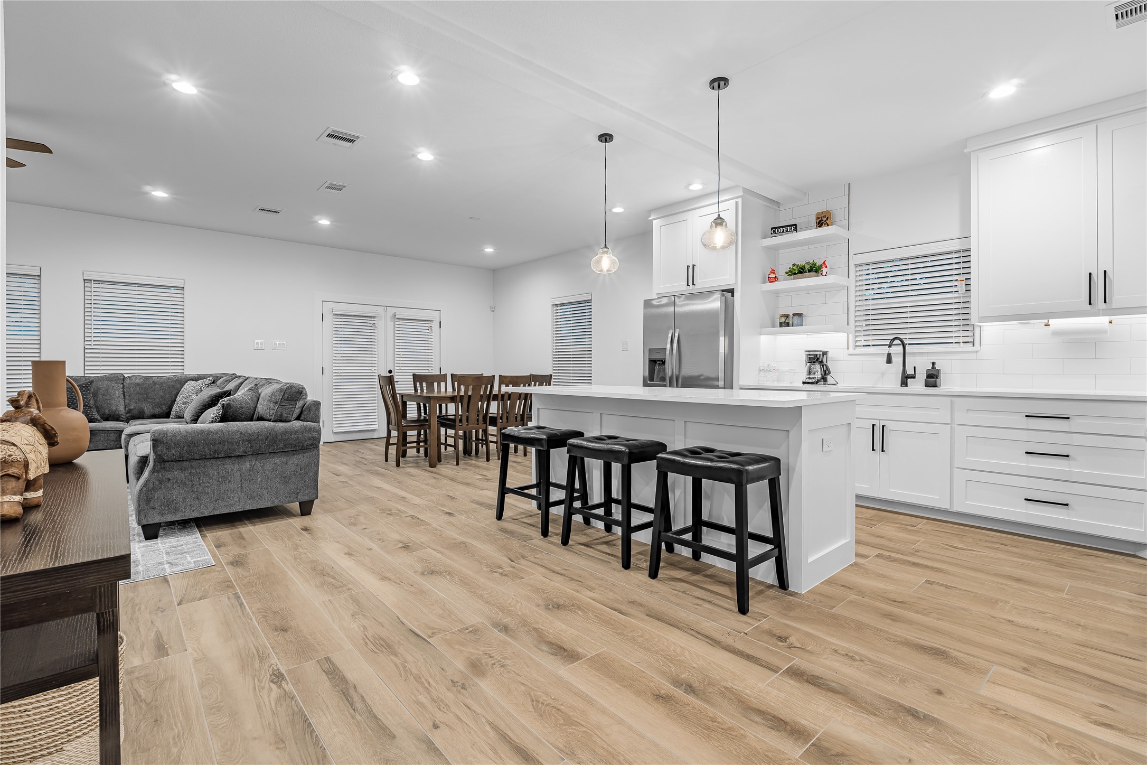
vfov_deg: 72.1
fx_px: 526
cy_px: 382
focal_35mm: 16
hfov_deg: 95.0
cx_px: 574
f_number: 8
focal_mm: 11
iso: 100
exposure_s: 1
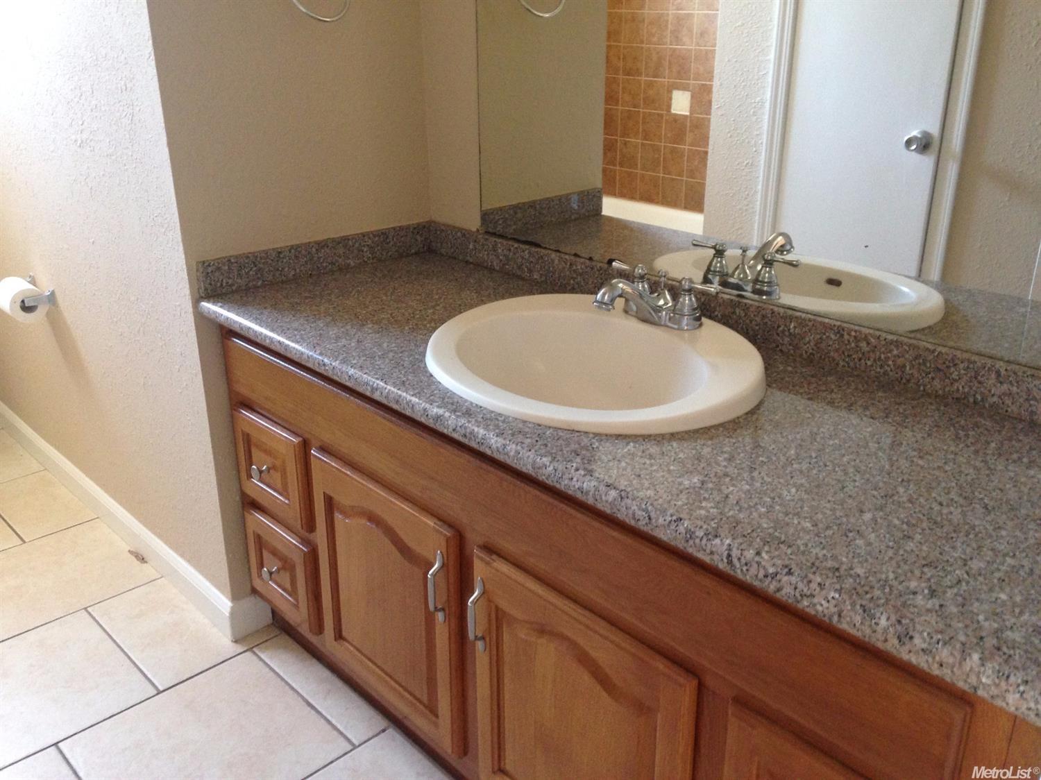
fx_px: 992
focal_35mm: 33
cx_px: 520
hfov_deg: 55.4
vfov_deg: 42.9
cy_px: 390
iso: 200
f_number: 2.4
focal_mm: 4.12
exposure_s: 1/20
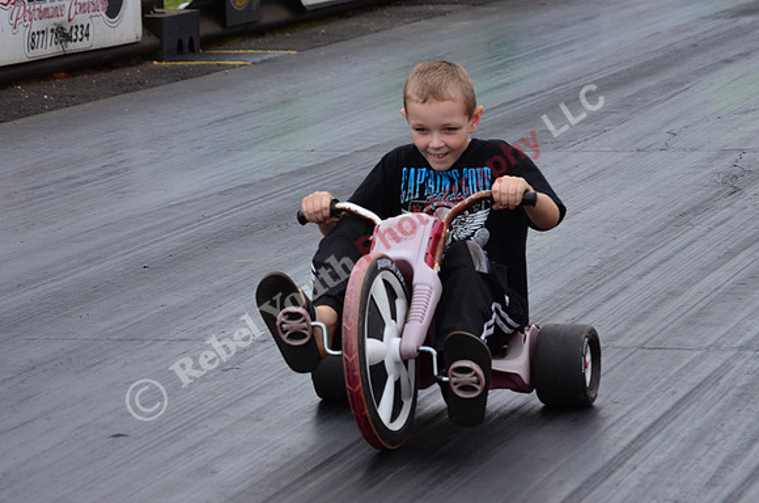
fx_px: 3944
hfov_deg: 11.0
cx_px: 380
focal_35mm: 188
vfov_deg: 7.3
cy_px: 252
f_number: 9
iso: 1000
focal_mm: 125
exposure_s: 1/1250
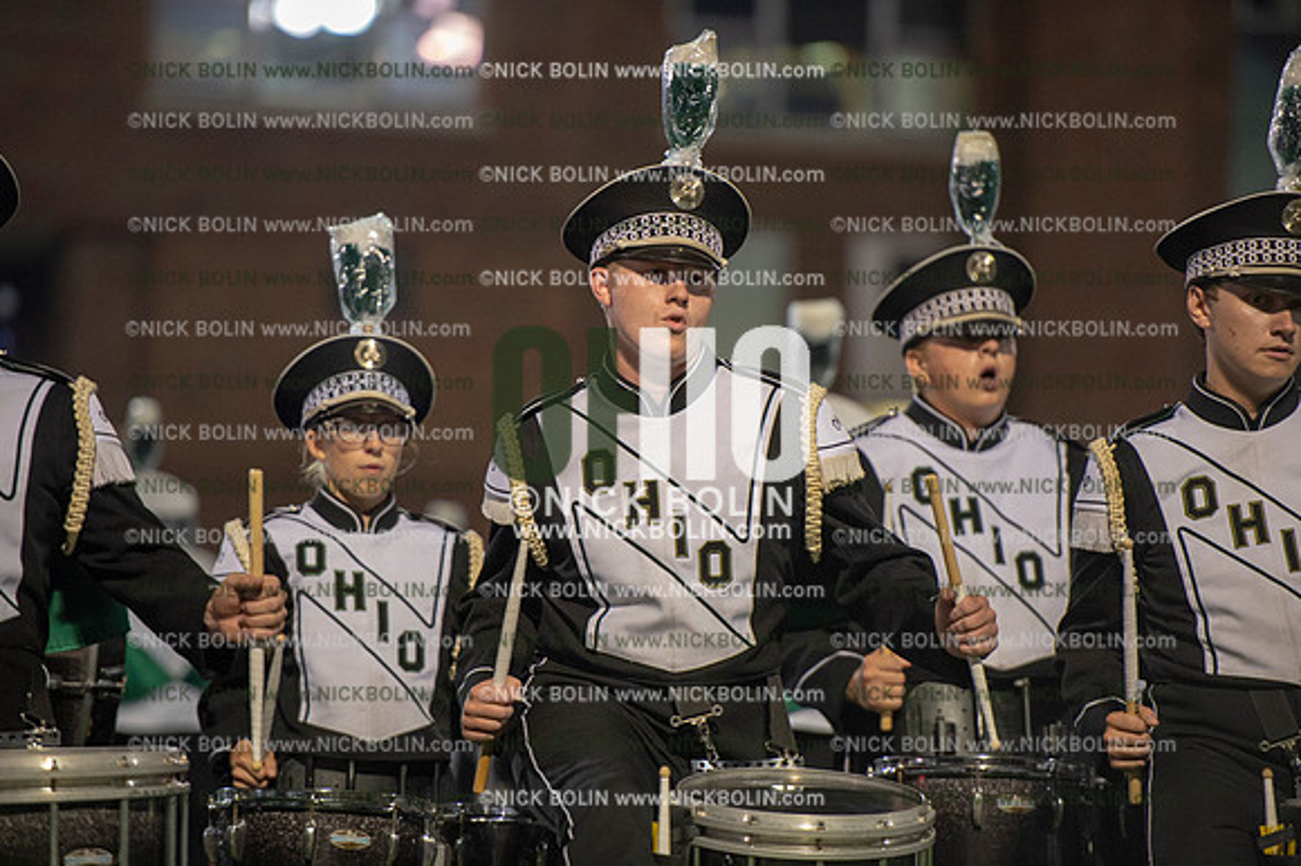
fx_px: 7223
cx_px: 650
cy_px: 433
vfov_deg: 6.9
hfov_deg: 10.3
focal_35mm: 200
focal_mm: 200
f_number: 2.8
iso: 4000
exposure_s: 1/500
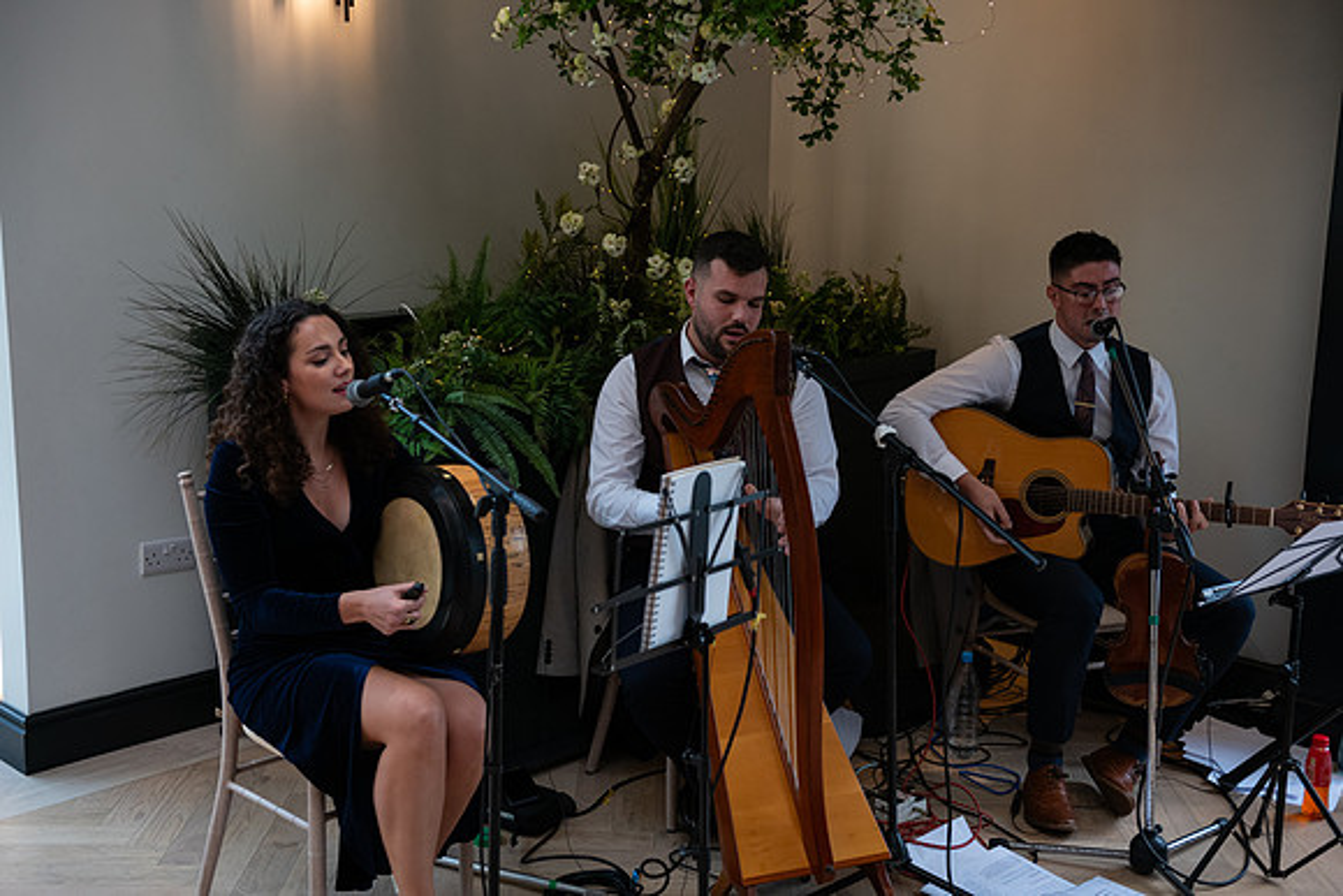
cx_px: 672
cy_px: 448
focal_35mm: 44
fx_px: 1642
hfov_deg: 44.5
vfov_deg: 30.5
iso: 640
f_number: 3.5
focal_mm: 44
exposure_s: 1/160
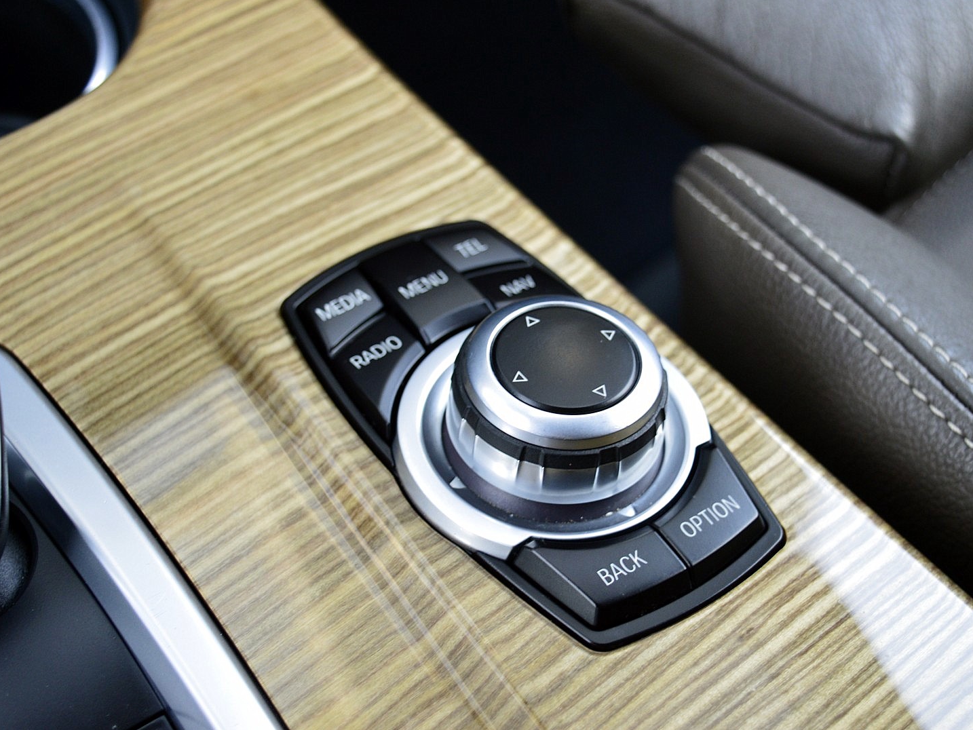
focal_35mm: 62
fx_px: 1743
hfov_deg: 31.2
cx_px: 527
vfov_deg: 23.7
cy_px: 365
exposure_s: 1/60
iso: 800
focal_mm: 38
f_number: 5
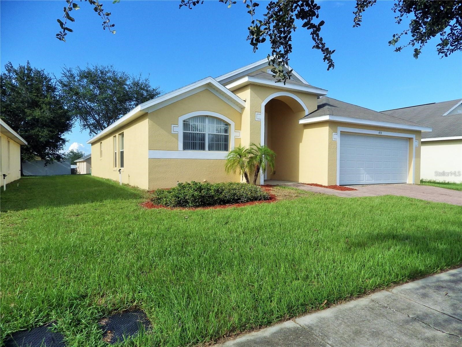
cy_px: 174
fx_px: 294
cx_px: 231
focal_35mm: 22
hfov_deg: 76.4
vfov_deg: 61.1
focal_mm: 4
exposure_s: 1/800
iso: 100
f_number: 3.1
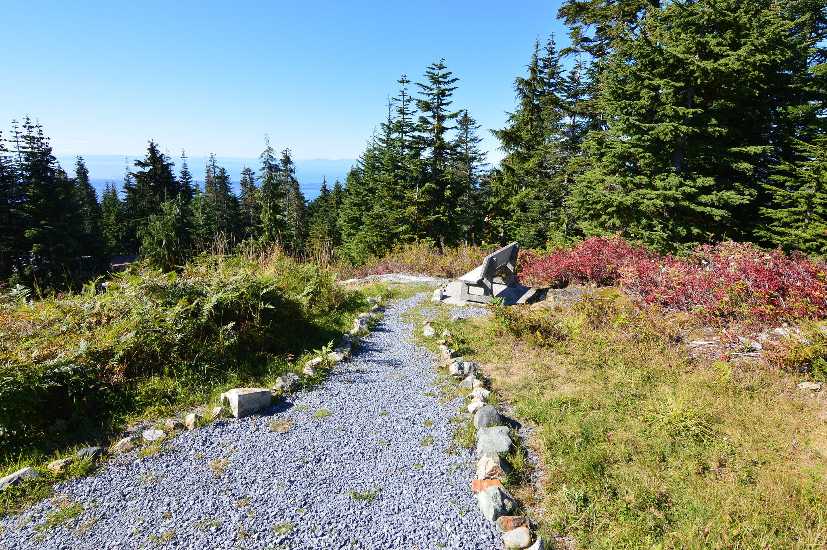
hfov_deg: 85.5
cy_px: 275
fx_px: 448
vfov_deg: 63.1
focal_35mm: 20
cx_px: 414
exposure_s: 1/160
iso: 100
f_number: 7.1
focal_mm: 13
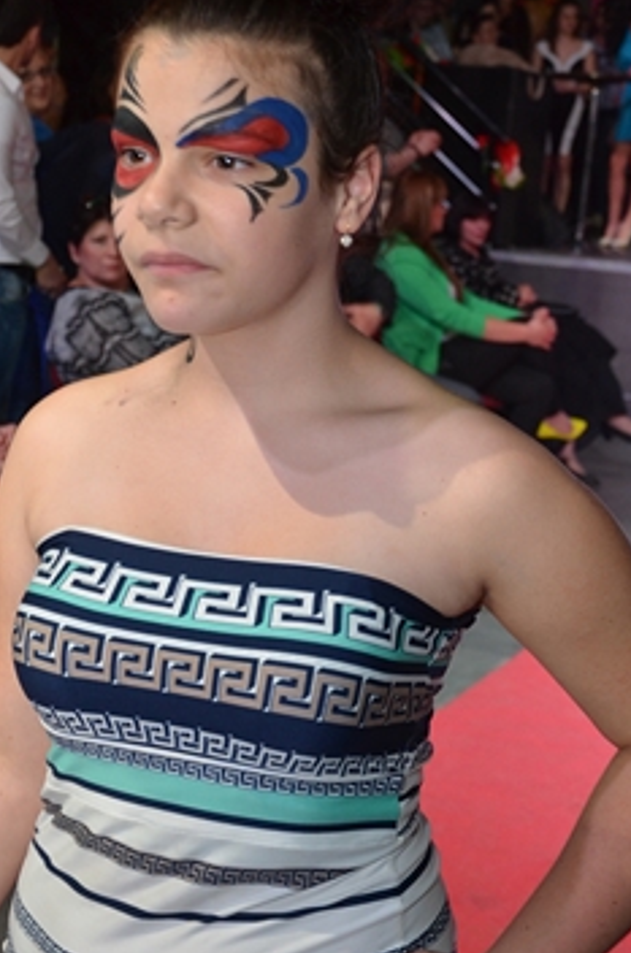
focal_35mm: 71
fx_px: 1876
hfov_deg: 19.0
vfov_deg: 28.5
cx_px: 219
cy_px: 449
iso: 800
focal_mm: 32
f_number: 4.2
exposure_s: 1/60
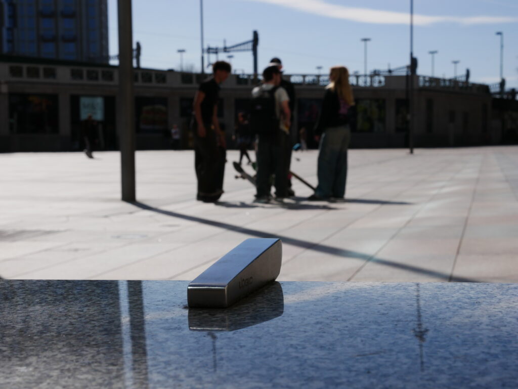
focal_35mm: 64
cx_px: 259
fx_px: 958
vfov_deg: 22.9
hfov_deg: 30.3
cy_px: 194
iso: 200
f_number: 11
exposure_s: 1/500
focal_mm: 32
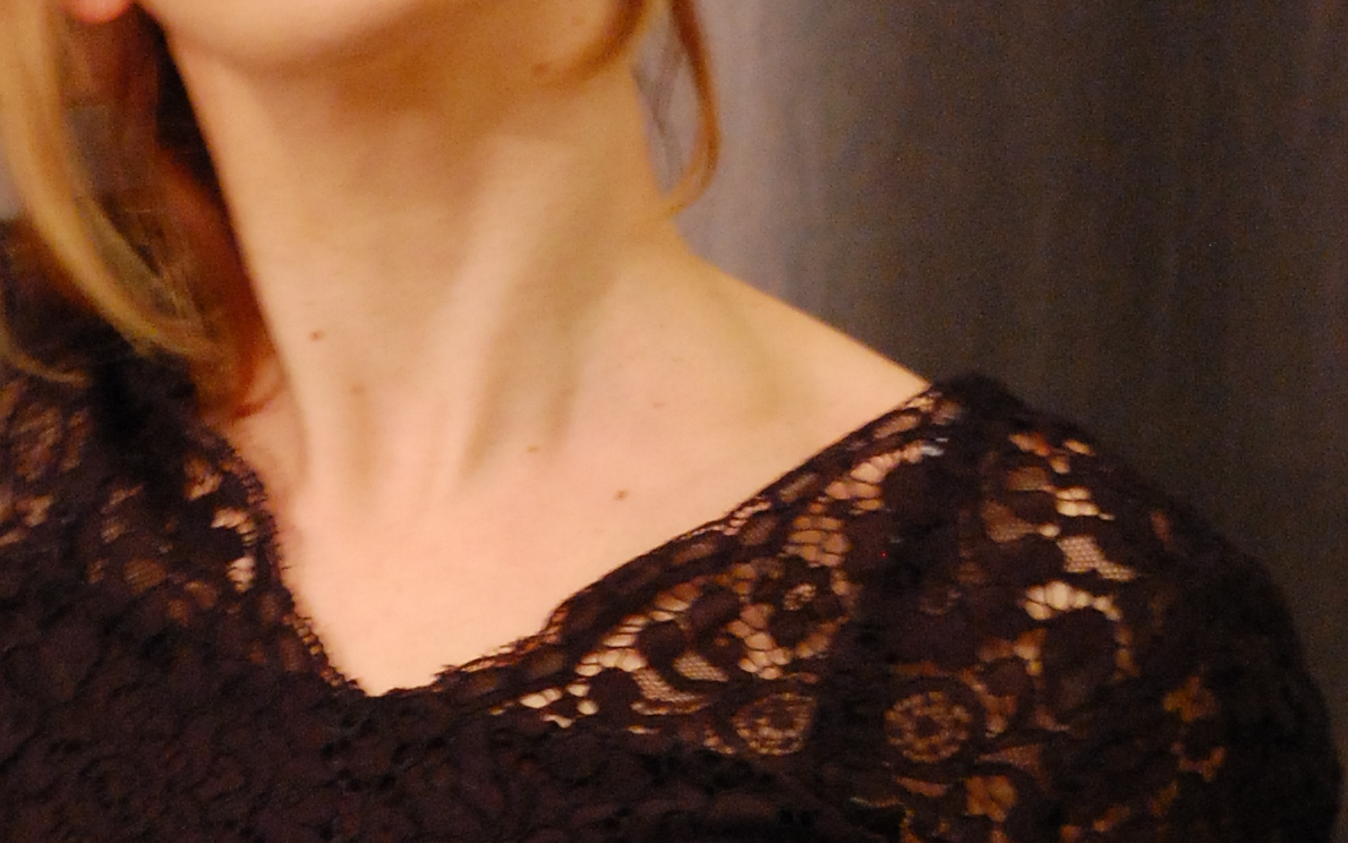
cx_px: 281
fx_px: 14182
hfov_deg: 5.4
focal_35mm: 386
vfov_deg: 3.4
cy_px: 402
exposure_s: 1/10
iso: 1600
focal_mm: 100
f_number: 4.5
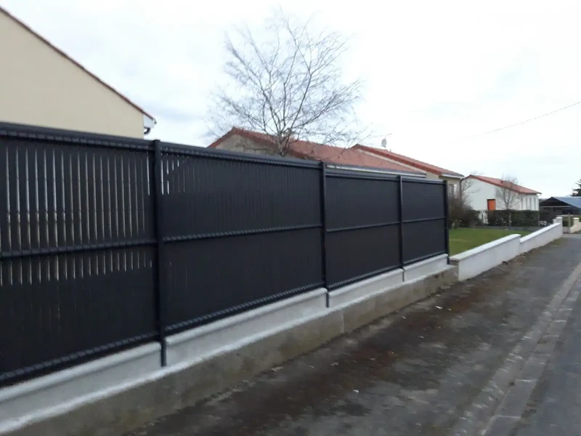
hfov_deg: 63.4
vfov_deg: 49.7
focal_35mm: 28
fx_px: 470
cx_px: 290
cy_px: 218
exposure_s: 1/17
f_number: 1.9
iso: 320
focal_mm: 3.7
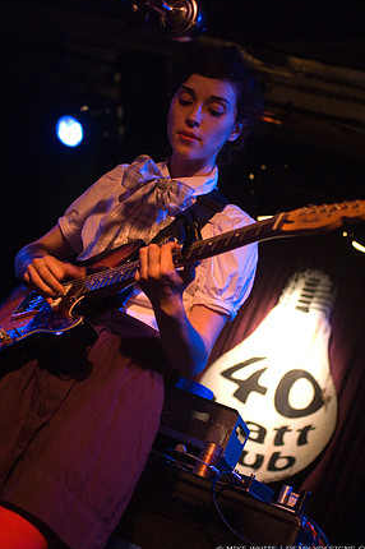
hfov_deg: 19.7
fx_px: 1051
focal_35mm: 69
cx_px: 190
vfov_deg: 29.3
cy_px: 268
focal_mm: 44
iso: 800
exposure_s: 1/30
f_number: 2.8
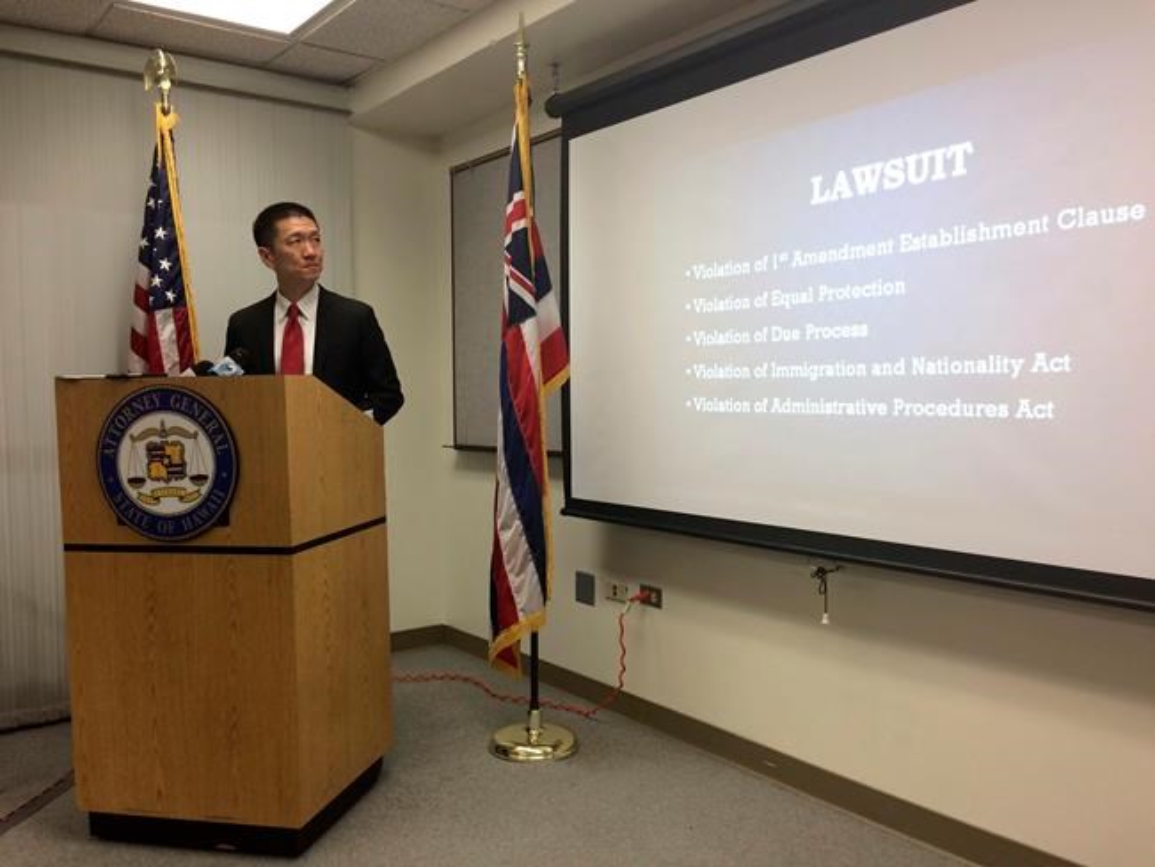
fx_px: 968
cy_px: 434
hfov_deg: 61.6
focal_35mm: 29
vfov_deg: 48.3
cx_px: 578
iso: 40
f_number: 2.2
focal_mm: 4.15
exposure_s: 1/30
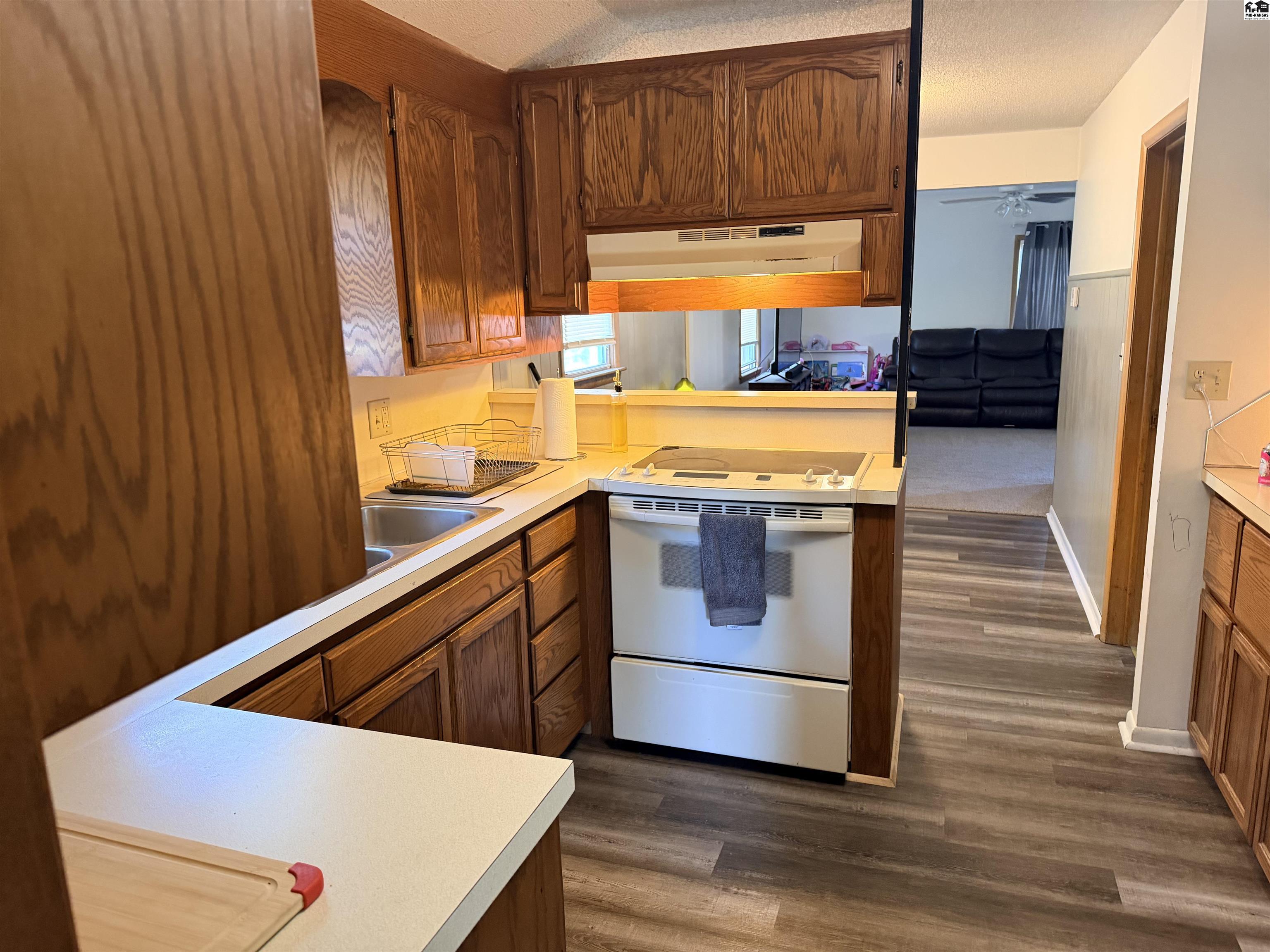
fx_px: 881
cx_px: 635
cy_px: 476
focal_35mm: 24
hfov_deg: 71.6
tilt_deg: -12.8
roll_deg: +1.3
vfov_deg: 56.8
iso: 500
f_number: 1.78
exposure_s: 1/60
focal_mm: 6.76
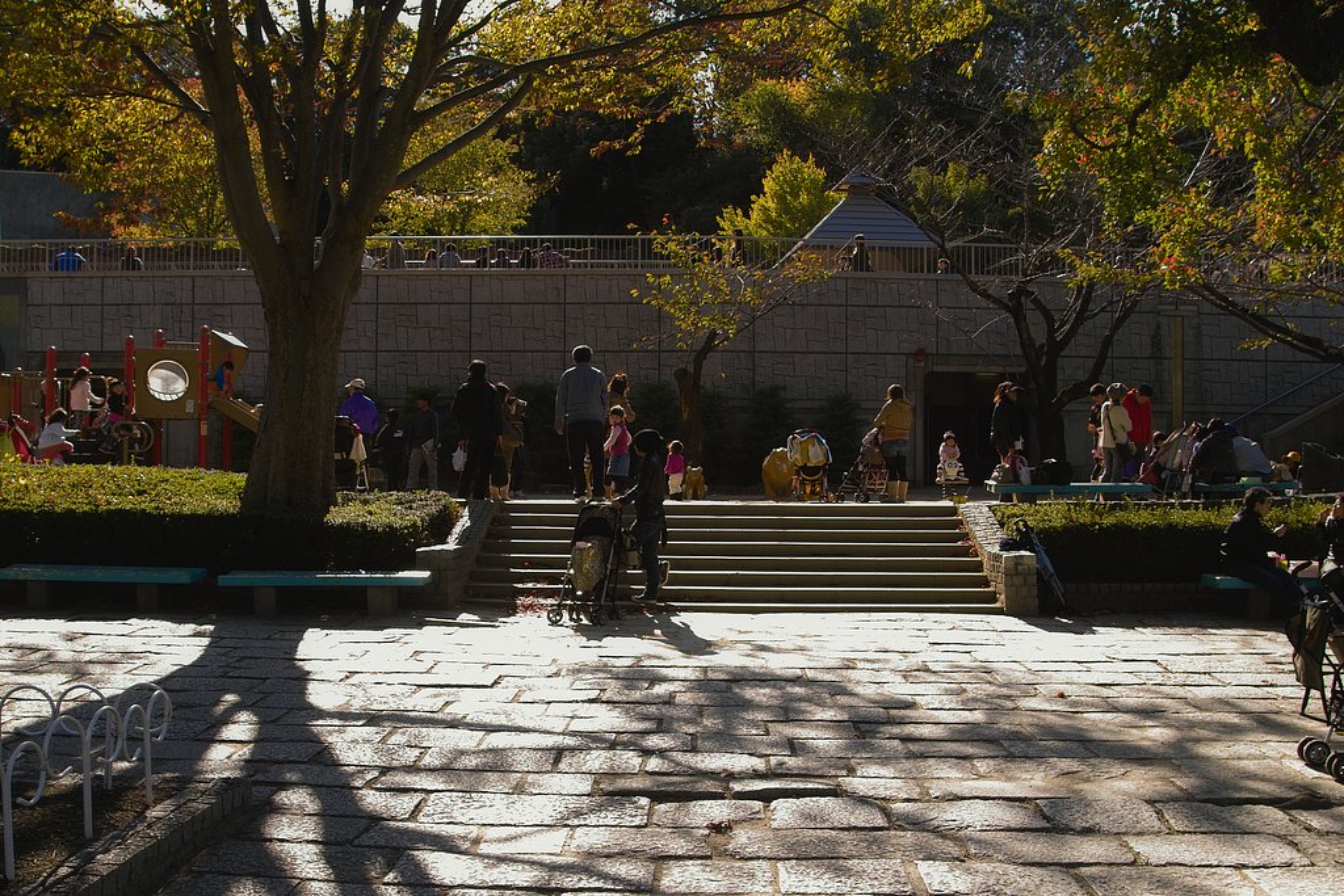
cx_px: 672
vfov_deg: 38.9
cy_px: 448
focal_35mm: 34
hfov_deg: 55.8
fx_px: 1269
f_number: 8
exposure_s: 1/50
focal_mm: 20
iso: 100
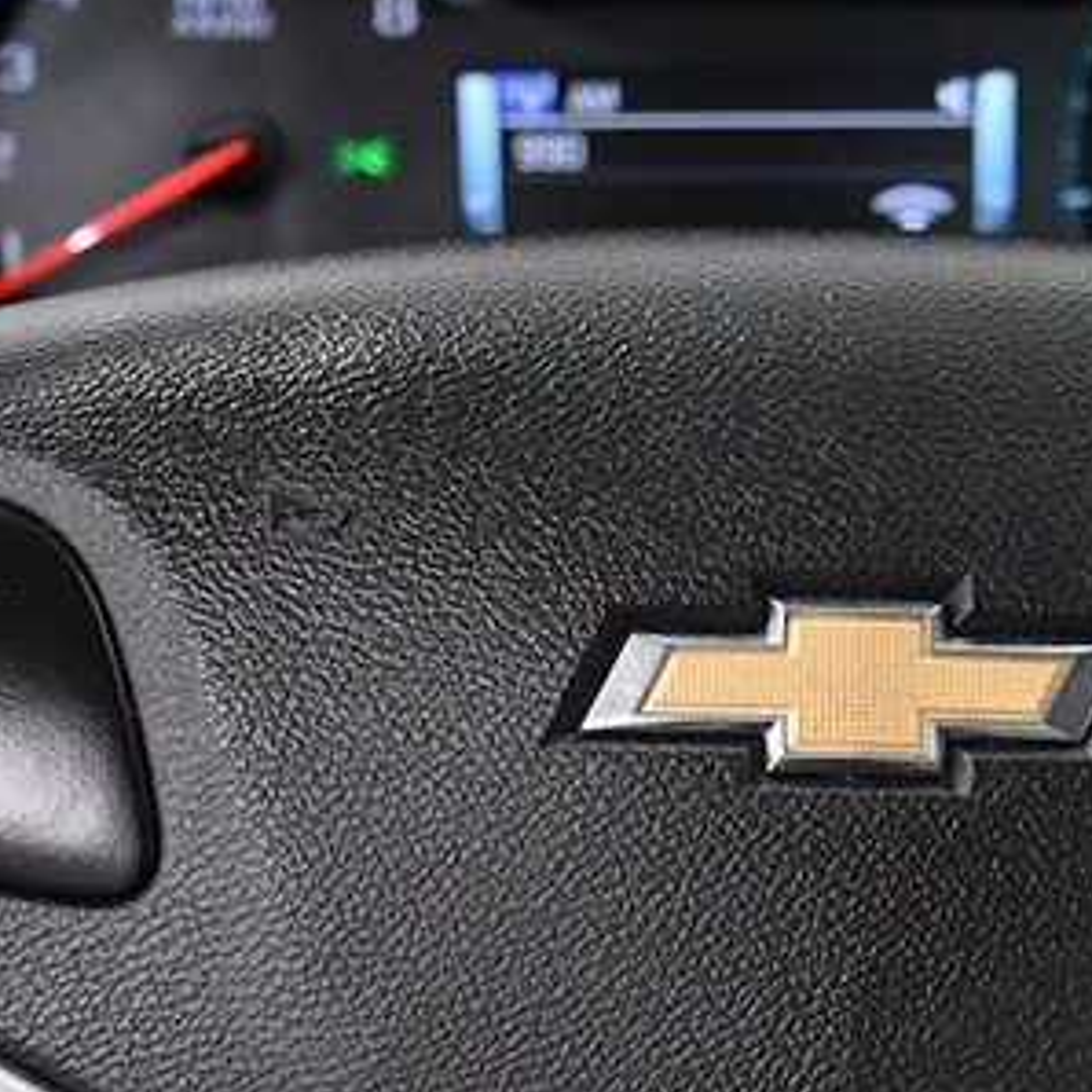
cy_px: 1182
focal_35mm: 114
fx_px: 4069
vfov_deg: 14.9
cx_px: 876
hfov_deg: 15.2
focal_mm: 26
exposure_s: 1/250
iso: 2500
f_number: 4
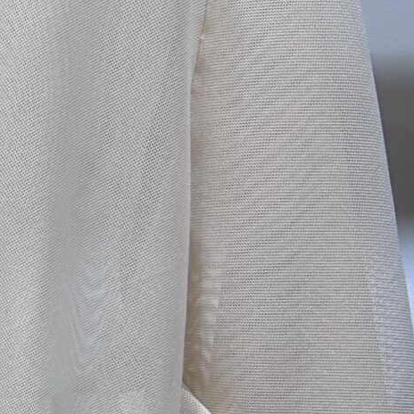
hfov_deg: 13.4
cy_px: 491
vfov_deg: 14.4
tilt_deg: -5.6
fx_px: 1583
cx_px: -337
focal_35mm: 117
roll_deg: -1.1
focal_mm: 6.86
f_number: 1.78
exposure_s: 1/120
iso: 100
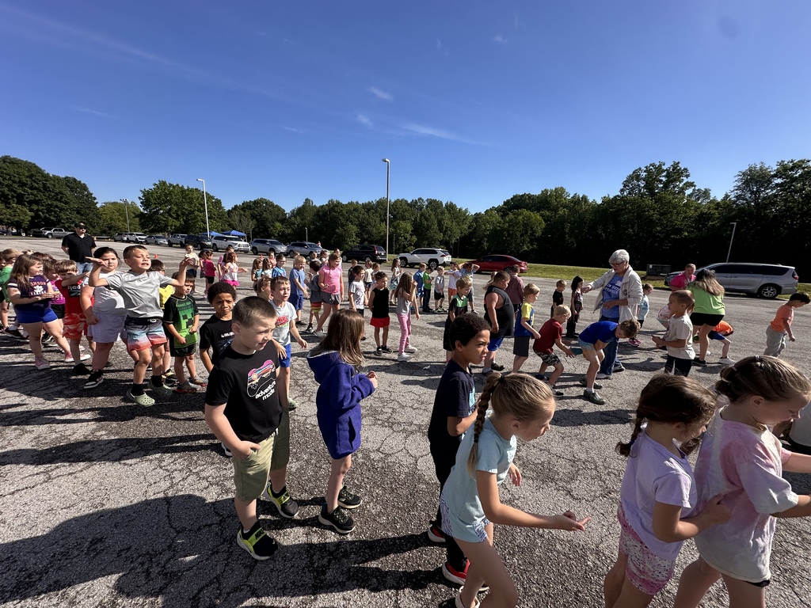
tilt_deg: -11.5
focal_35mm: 14
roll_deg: -1.9
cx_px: 406
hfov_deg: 102.1
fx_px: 328
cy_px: 304
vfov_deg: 85.7
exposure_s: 1/1171
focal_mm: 2.22
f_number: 2.2
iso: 40
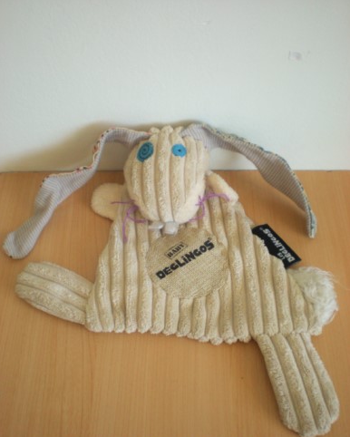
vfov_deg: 45.7
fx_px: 518
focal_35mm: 40
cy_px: 235
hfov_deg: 37.4
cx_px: 176
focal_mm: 6.3
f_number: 3.1
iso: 200
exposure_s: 1/54.8
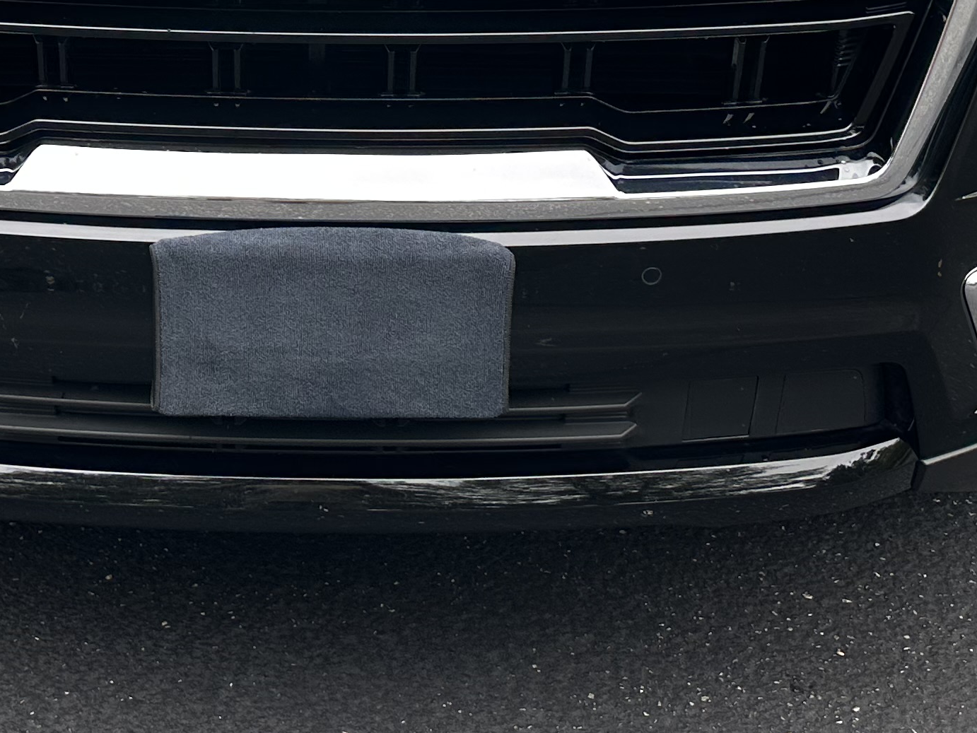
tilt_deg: -16.5
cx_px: 280
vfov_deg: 19.6
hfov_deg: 27.5
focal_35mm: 70
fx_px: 1976
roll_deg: -4.2
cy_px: -180
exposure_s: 1/654
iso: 80
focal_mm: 6.86
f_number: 1.78
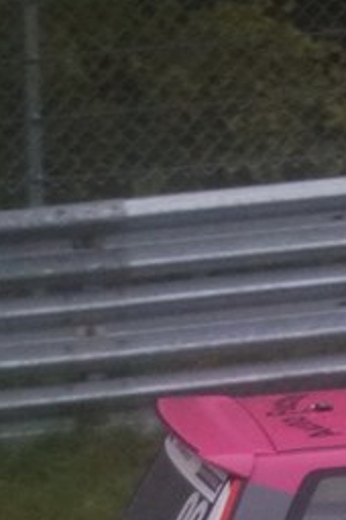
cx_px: 708
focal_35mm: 575
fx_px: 8293
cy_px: 475
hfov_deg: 2.4
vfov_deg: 3.6
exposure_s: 1/1000
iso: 3200
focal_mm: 85
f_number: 4.5
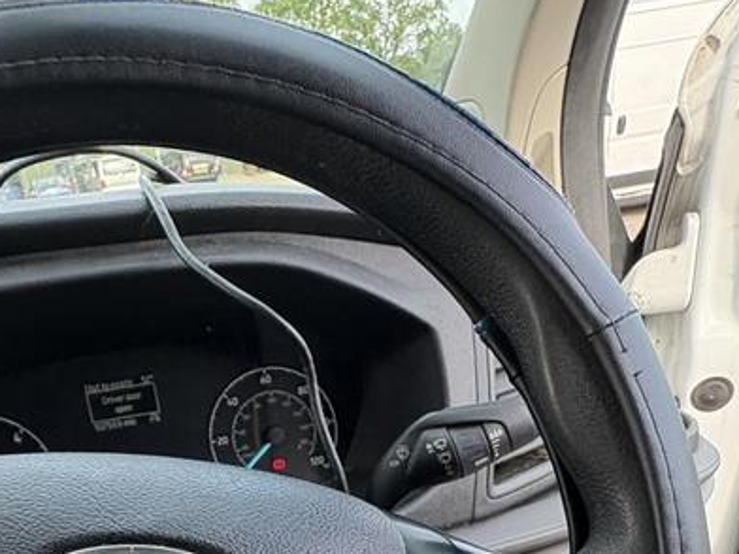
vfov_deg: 37.8
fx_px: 683
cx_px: 260
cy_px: 592
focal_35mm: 32
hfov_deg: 55.9
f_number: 2.2
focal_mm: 2.22
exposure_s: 1/131
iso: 125
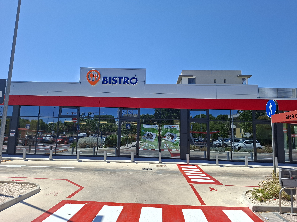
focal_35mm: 23
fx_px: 197
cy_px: 111
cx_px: 148
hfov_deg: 73.9
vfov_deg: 58.9
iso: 50
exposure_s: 1/2193
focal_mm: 5.54
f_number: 1.8
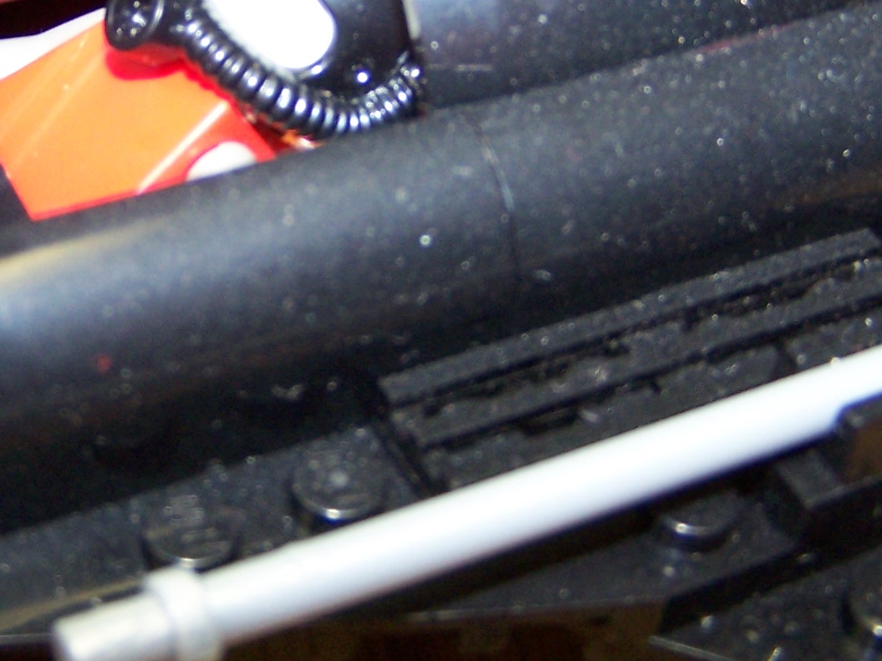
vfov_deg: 17.6
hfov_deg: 23.4
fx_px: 2115
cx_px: 279
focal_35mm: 83
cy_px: 145
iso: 140
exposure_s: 1/60
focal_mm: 6.3
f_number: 2.8
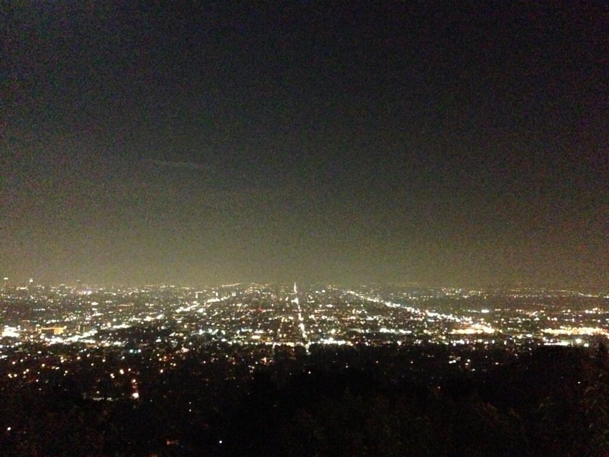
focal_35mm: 33
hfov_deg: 55.4
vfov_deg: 42.9
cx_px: 304
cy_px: 228
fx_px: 581
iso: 3200
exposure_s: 1/15
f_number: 2.4
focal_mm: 4.13
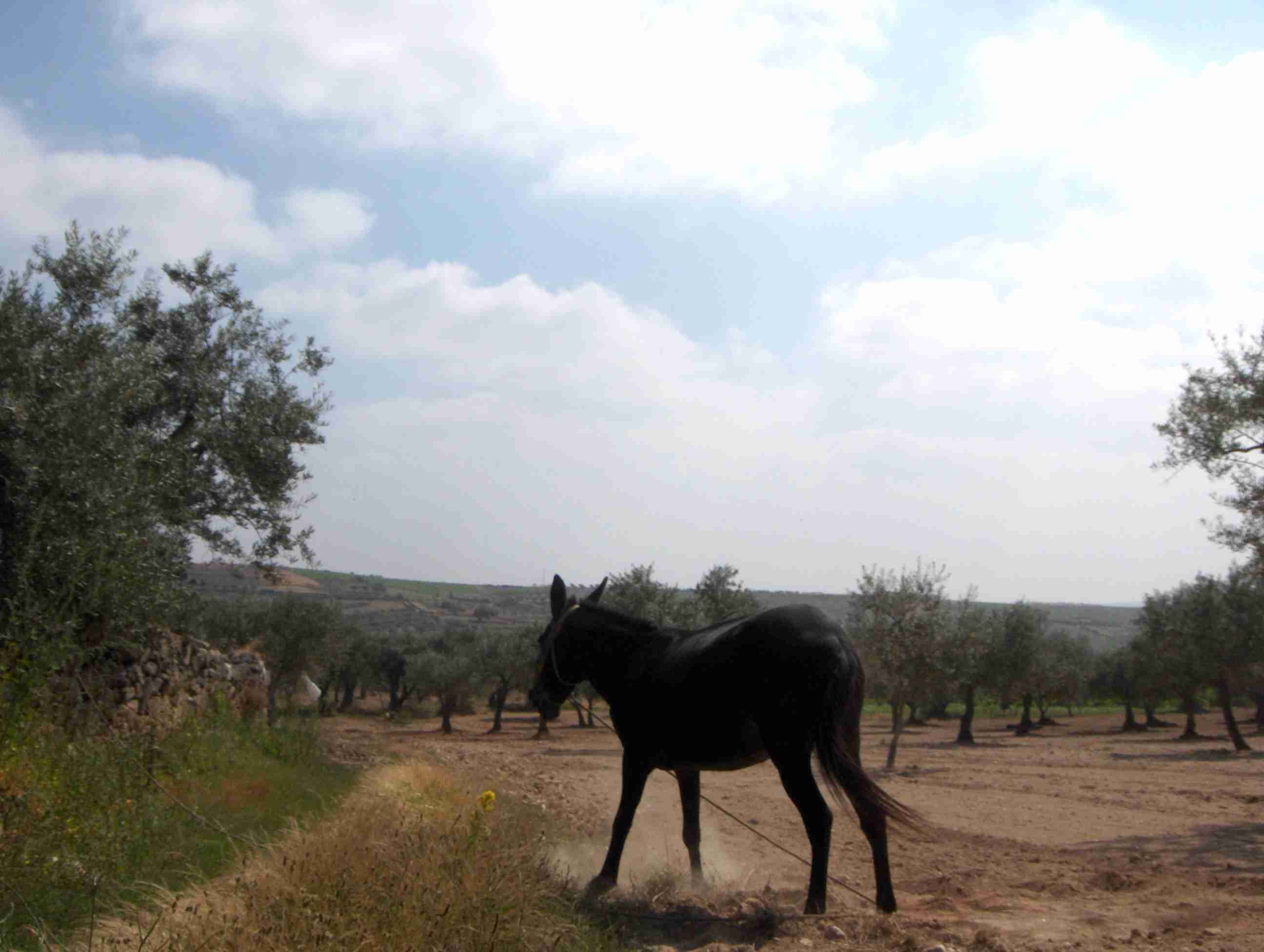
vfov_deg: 36.9
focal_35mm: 39
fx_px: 1426
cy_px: 476
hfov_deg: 47.8
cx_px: 632
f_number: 4.8
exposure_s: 1/2083
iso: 100
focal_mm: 8
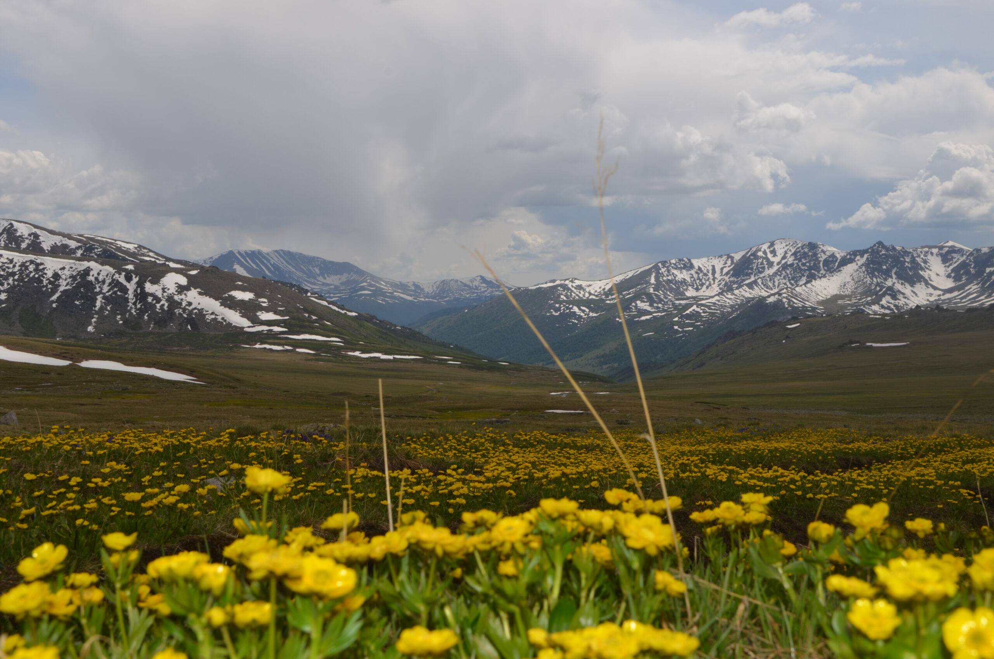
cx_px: 497
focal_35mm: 48
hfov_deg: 41.2
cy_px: 330
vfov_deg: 28.0
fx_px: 1323
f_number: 10
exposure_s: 1/200
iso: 100
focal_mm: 32
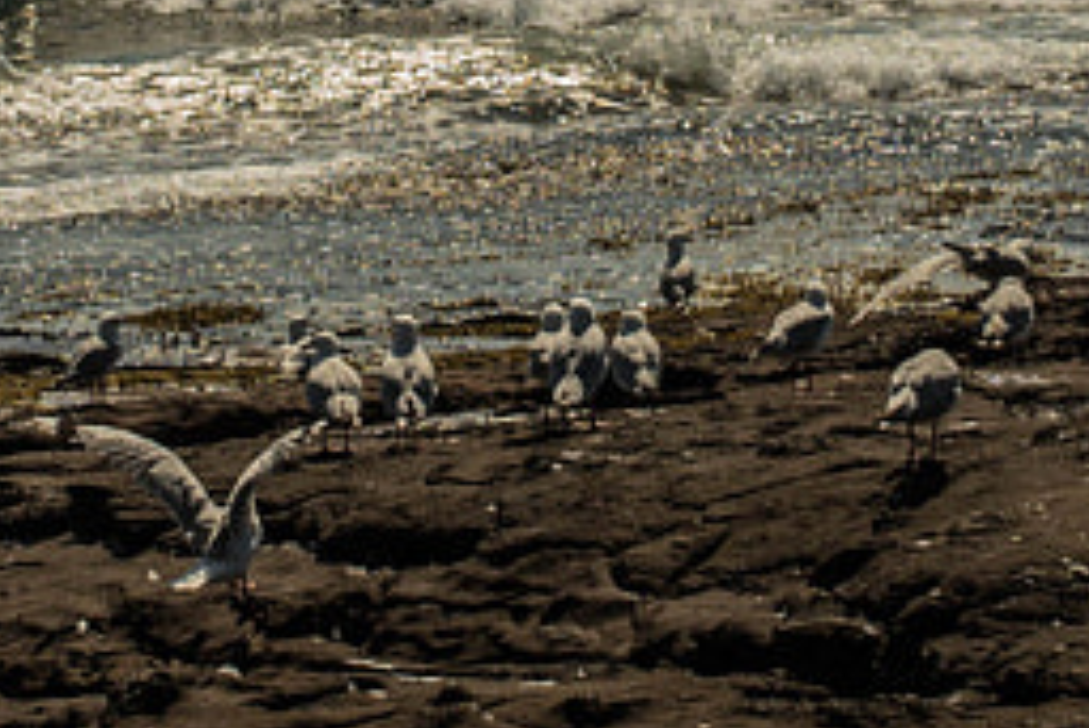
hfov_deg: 6.9
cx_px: 391
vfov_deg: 4.6
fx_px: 9080
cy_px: -123
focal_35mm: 300
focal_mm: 32
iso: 100
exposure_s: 1/640
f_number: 8
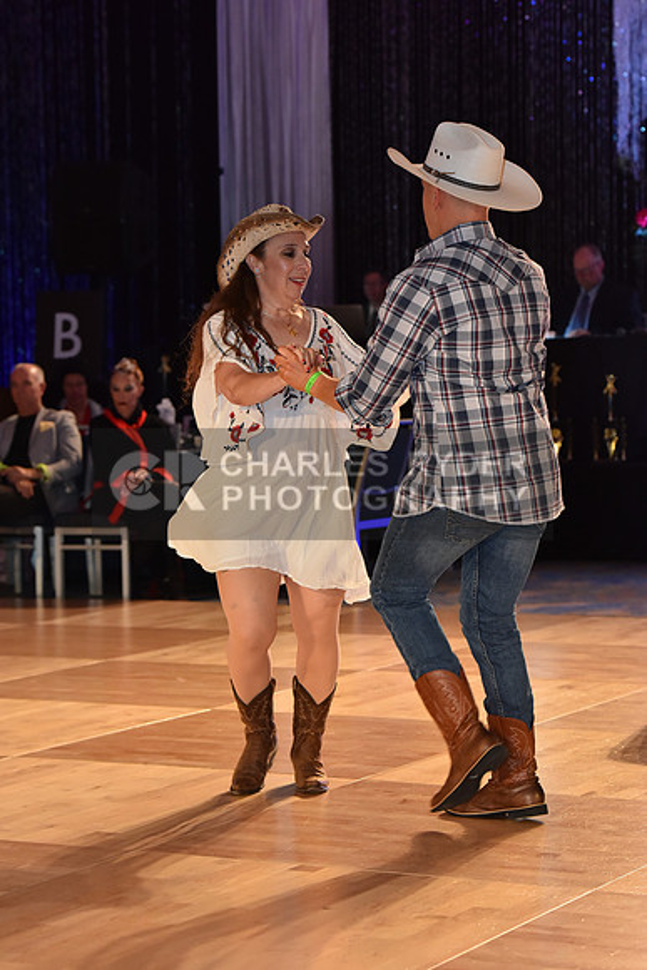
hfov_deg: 14.0
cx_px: 324
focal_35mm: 98
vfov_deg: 20.8
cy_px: 485
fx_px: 2640
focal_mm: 98
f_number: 5
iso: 2000
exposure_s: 1/250
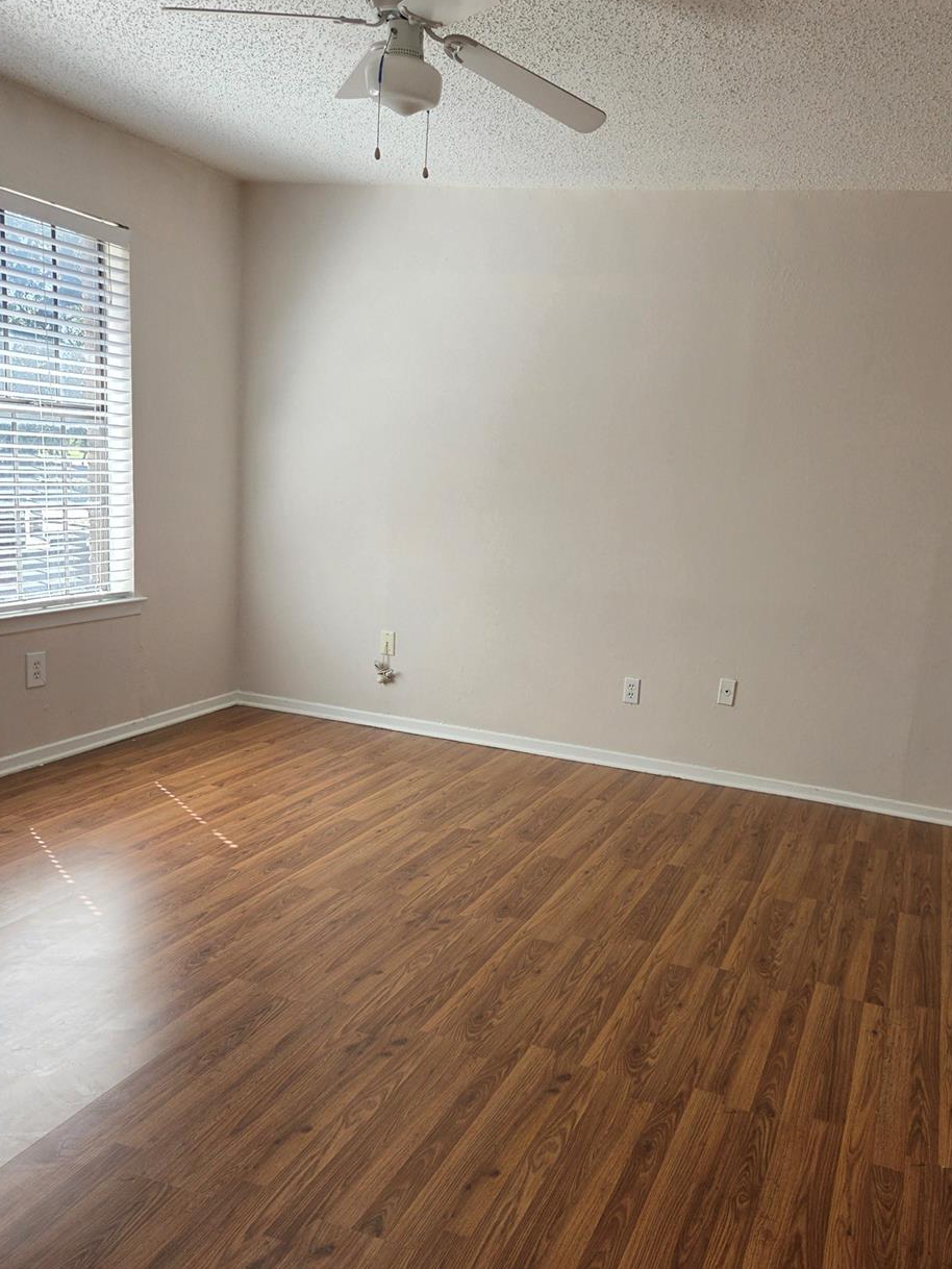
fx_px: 1063
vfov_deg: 61.5
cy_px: 707
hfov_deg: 47.8
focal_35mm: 29
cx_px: 592
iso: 40
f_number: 1.8
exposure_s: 1/120
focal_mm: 5.4
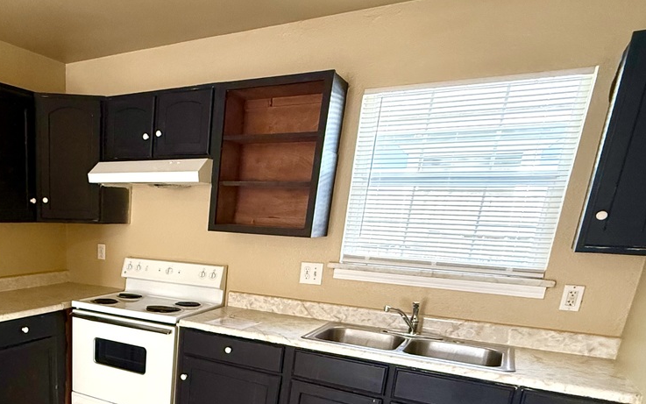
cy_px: 360
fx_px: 511
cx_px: 129
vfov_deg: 40.1
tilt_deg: -16.4
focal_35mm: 29
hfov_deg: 59.5
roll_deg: -1.9
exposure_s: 1/120
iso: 500
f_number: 2.2
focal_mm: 2.22
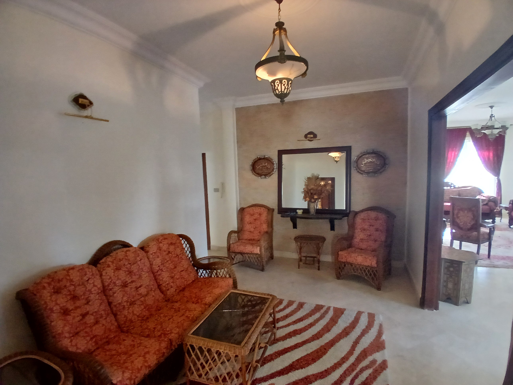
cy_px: 192
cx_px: 256
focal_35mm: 17
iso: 250
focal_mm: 1.4
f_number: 2.2
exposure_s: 1/33.3
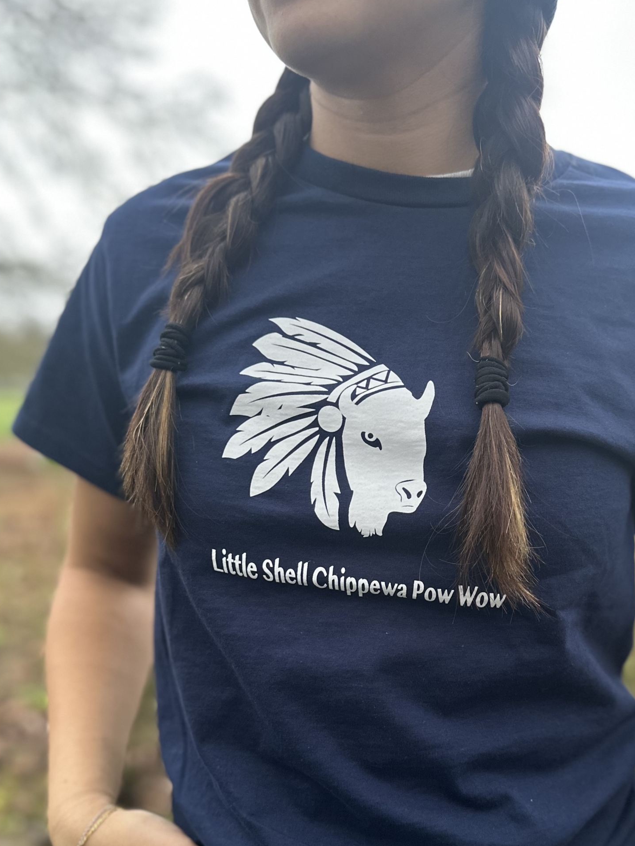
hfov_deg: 43.9
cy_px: 525
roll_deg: -2.1
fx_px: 783
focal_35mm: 32
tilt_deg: -11.5
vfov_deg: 56.2
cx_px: 389
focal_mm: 6.86
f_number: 1.78
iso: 320
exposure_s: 1/60
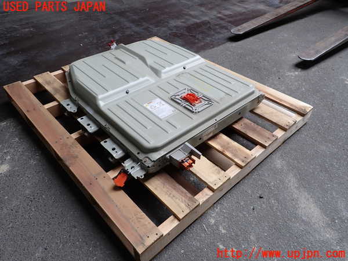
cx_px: 174
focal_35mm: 25
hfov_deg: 69.4
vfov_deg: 54.9
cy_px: 130
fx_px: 251
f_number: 2.8
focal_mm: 4.5
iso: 100
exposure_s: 1/100
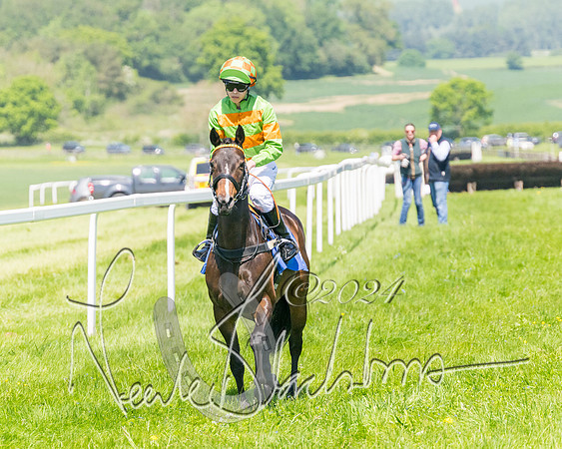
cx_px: 270
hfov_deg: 8.2
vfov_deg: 6.5
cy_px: 224
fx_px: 3942
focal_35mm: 237
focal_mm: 140
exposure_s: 1/6400
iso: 400
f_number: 4
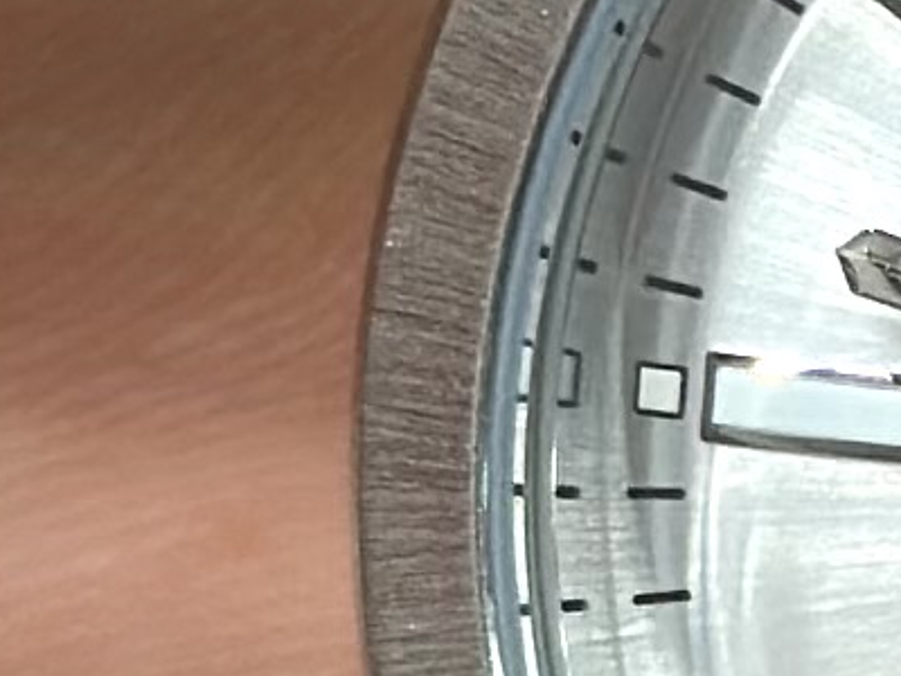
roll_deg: +0.8
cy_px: 428
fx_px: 12598
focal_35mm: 484
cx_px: 1827
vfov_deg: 3.1
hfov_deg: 4.0
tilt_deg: -30.7
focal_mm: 6.86
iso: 64
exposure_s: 1/160
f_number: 1.78
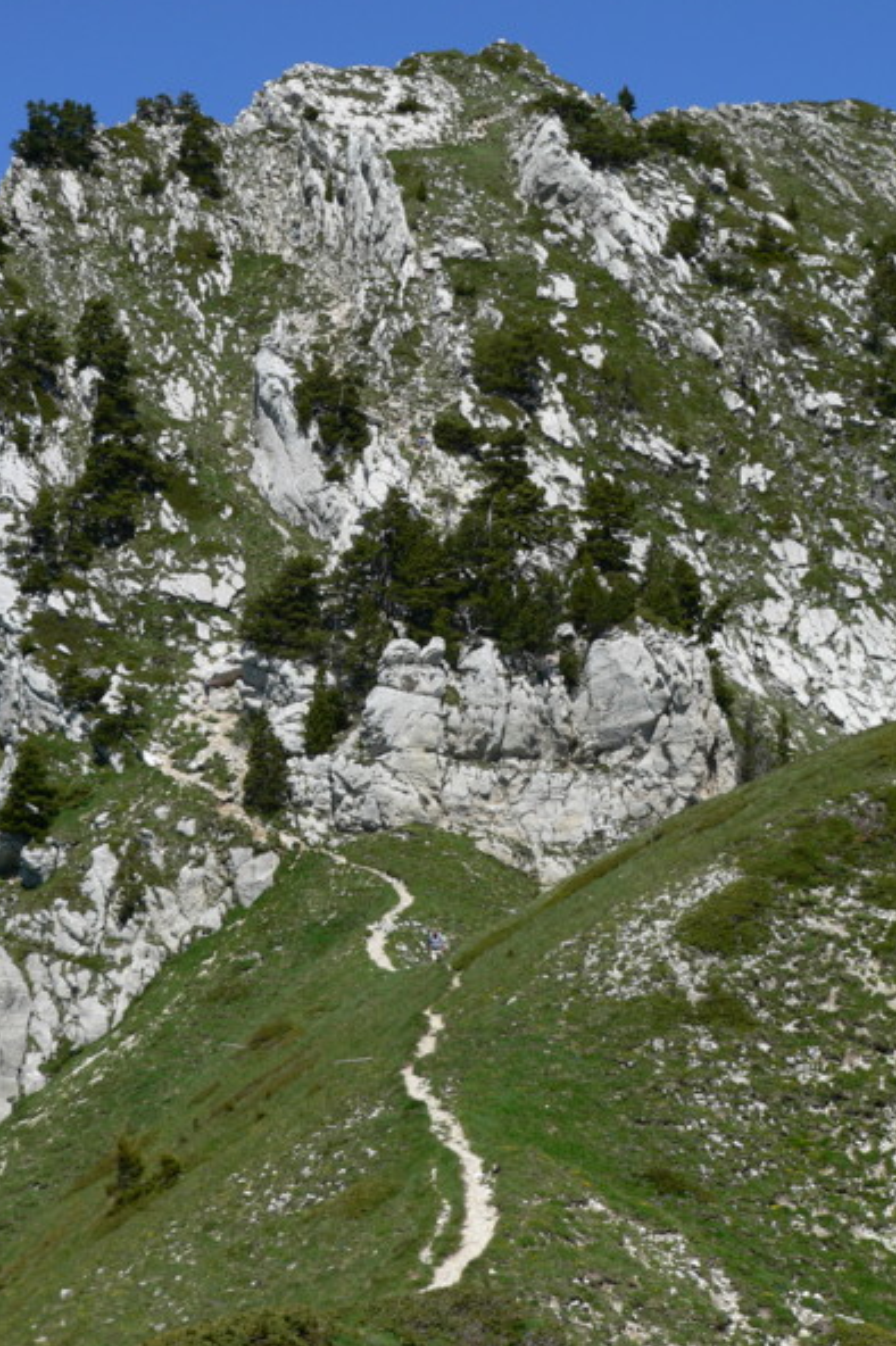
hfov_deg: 17.7
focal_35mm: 77
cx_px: 430
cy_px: 668
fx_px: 2878
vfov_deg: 26.3
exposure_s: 1/640
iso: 80
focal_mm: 12.2
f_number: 4.6
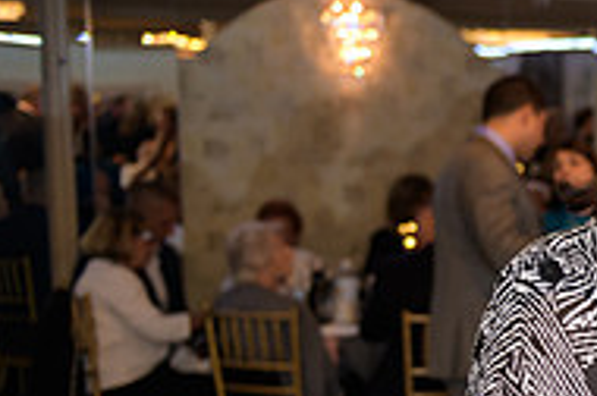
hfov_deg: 17.6
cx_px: 899
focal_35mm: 104
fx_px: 1722
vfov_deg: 13.0
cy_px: 347
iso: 800
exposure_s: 1/100
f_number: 3.2
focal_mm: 34
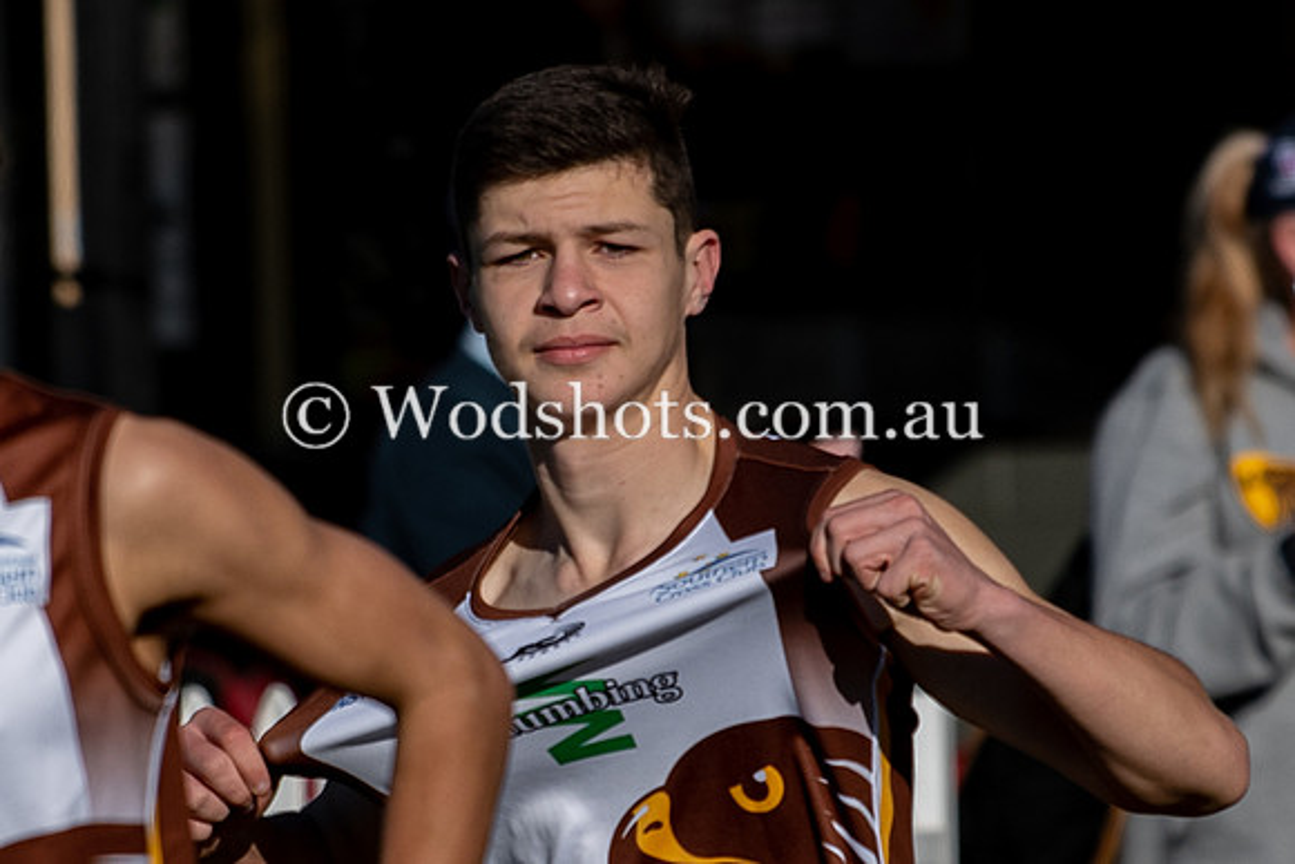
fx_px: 41154
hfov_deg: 1.8
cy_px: 584
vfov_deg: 1.2
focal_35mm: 1144
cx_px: 593
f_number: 3.5
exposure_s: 1/2500
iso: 100
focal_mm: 200
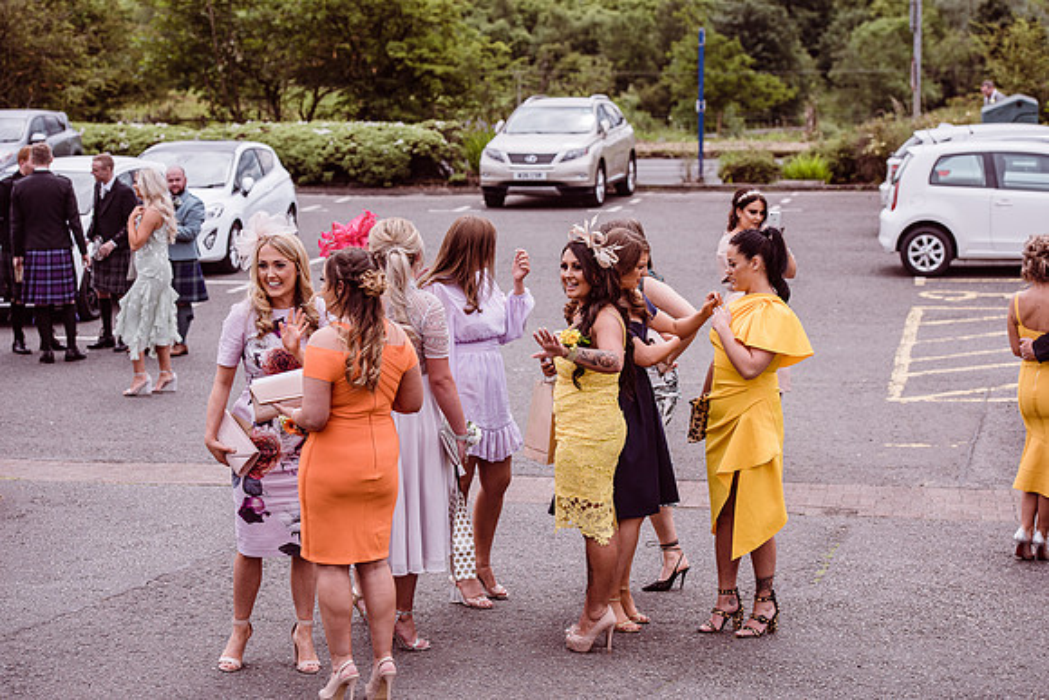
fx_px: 2390
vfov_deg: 16.7
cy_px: 350
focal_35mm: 82
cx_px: 524
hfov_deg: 24.8
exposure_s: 1/1000
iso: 200
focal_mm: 82
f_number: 4.5
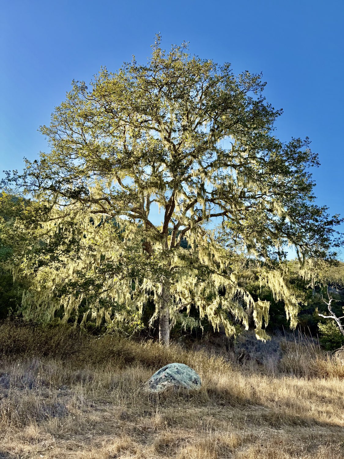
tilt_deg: +14.7
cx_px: 172
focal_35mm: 24
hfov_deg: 56.8
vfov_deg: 71.6
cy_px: 230
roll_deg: +0.4
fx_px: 318
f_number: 1.78
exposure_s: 1/1337
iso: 100
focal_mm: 6.76
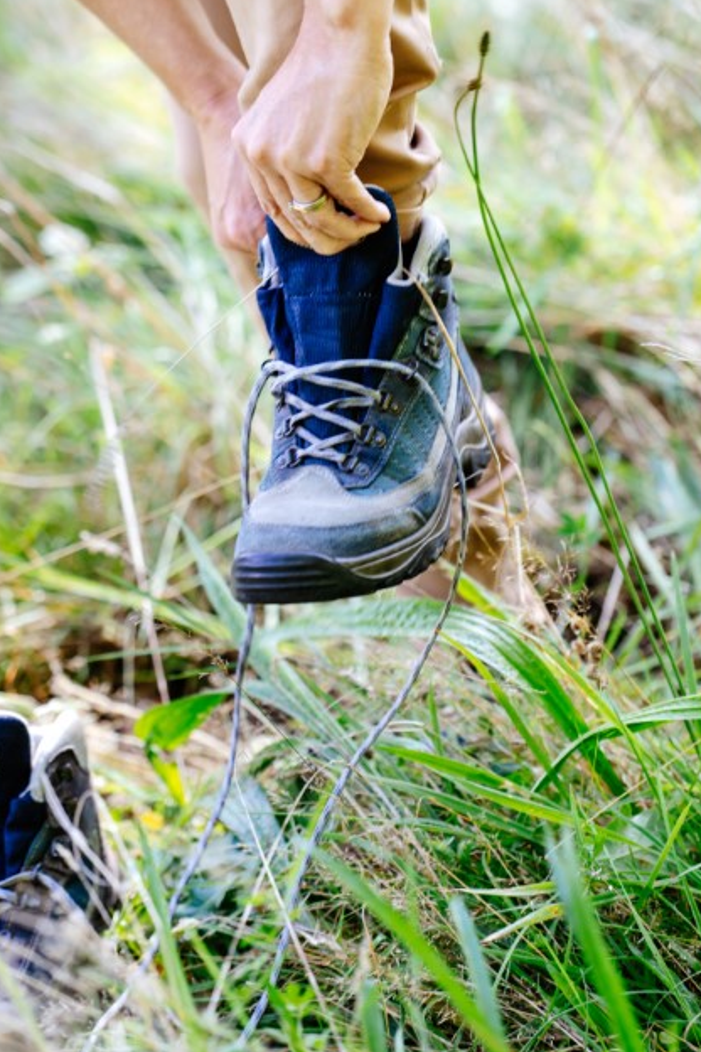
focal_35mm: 160
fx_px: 4673
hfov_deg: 8.6
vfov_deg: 12.8
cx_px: 288
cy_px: 467
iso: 320
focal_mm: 130
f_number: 2.8
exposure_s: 1/125
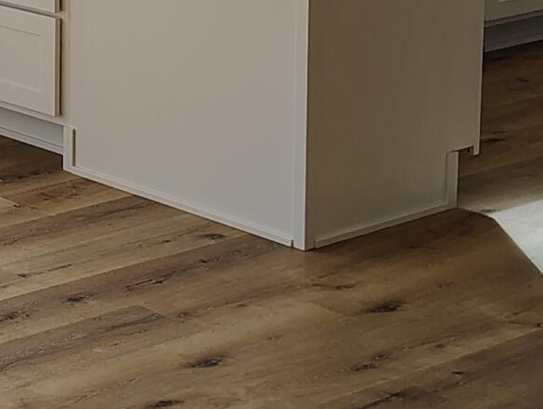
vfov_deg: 11.8
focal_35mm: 123
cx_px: -396
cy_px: -115
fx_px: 1933
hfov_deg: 14.3
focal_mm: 5.56
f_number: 1.8
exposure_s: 1/277
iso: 100
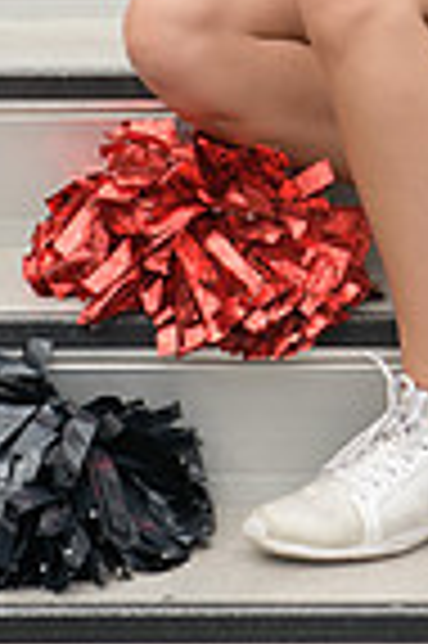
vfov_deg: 9.3
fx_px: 3933
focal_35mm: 220
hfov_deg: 6.2
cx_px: 410
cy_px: -104
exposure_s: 1/1250
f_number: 5.6
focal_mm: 70
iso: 800
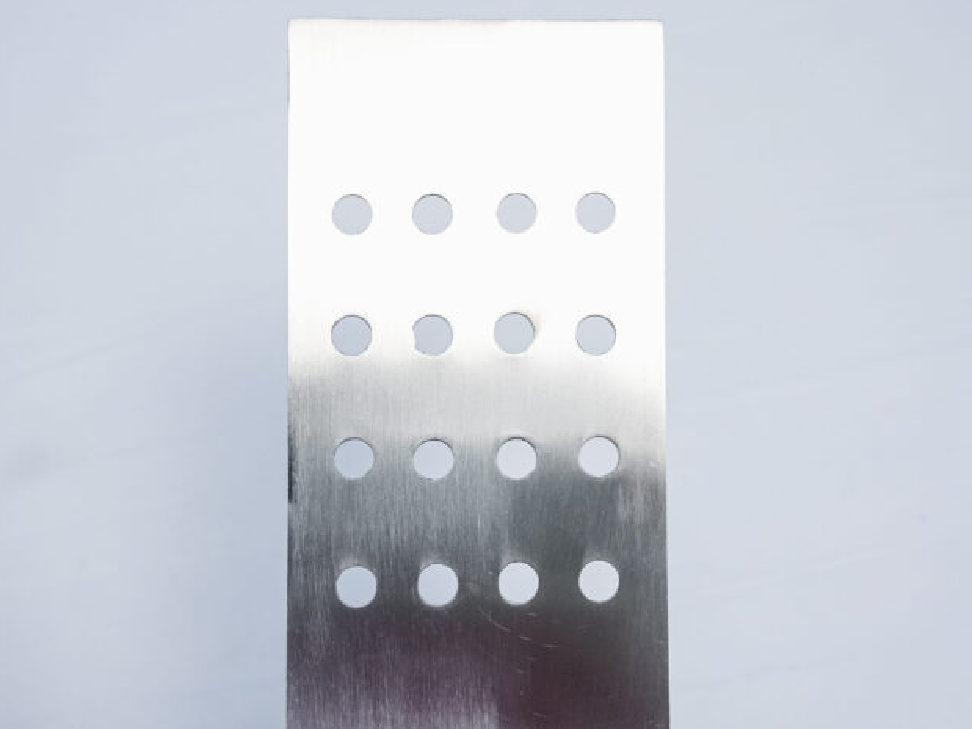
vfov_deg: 19.4
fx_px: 2134
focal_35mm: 76
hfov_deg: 25.7
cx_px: 480
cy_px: 364
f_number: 14
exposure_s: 1/160
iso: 6400
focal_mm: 70
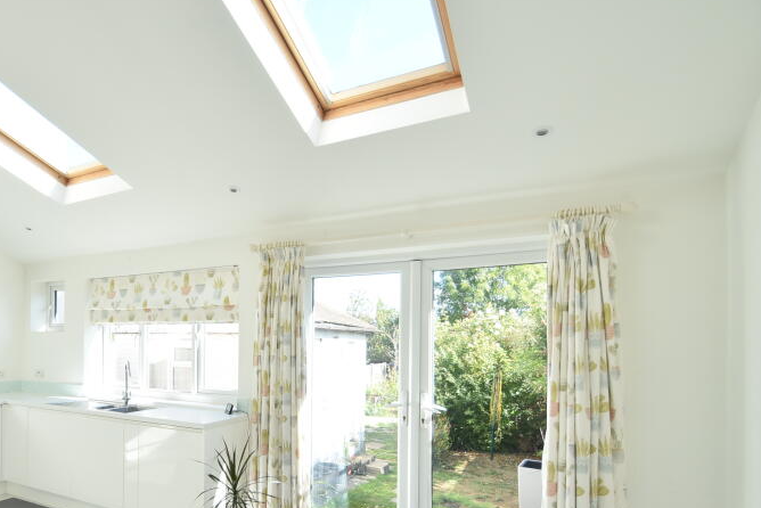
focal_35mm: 23
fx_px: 486
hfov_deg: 72.1
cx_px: 213
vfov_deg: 54.1
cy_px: 336
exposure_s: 1/250
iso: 220
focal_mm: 10
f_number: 8
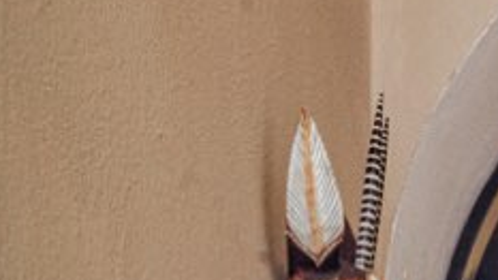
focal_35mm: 108
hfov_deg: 16.3
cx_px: 928
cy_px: 934
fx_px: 1426
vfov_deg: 8.6
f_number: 22
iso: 500
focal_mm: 16
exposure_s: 13
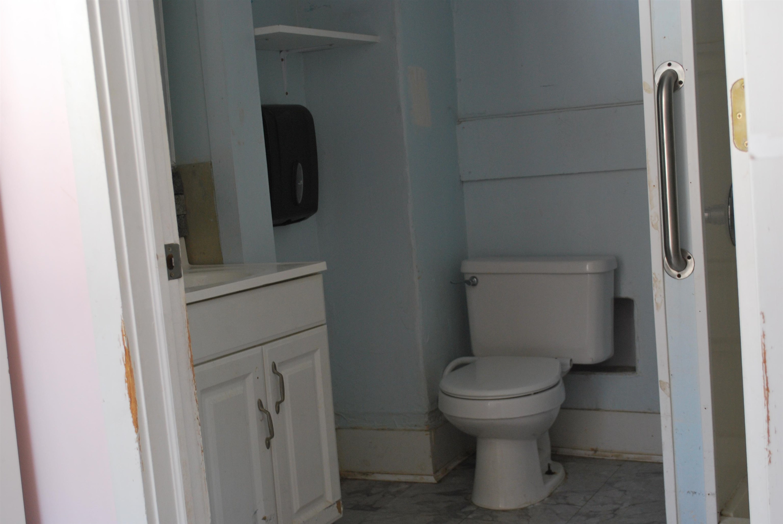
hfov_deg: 41.1
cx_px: 392
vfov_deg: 28.1
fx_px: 1045
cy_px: 262
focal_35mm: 48
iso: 400
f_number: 5
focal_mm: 32
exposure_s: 1/30
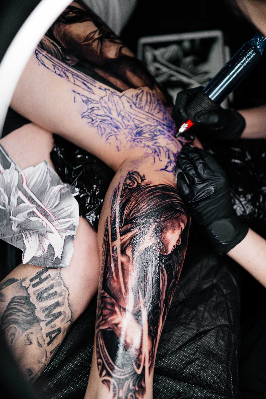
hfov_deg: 29.9
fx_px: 499
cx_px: 133
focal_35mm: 45
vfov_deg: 43.6
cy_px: 200
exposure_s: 1/640
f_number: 1.8
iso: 500
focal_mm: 45
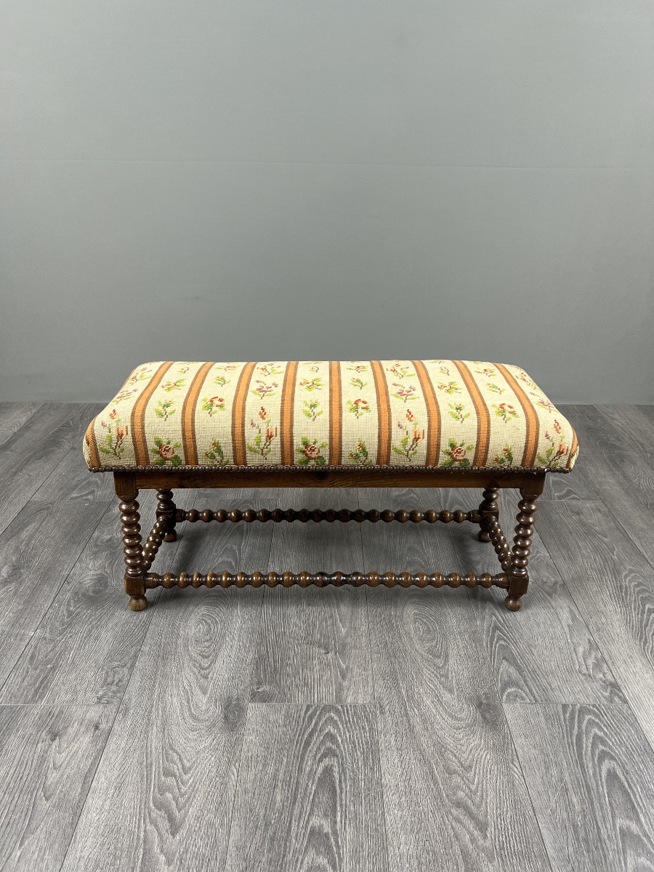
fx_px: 655
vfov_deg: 67.3
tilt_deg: -24.2
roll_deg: -0.7
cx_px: 327
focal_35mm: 26
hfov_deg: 53.1
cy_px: 436
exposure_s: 1/100
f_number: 1.5
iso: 125
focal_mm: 5.7
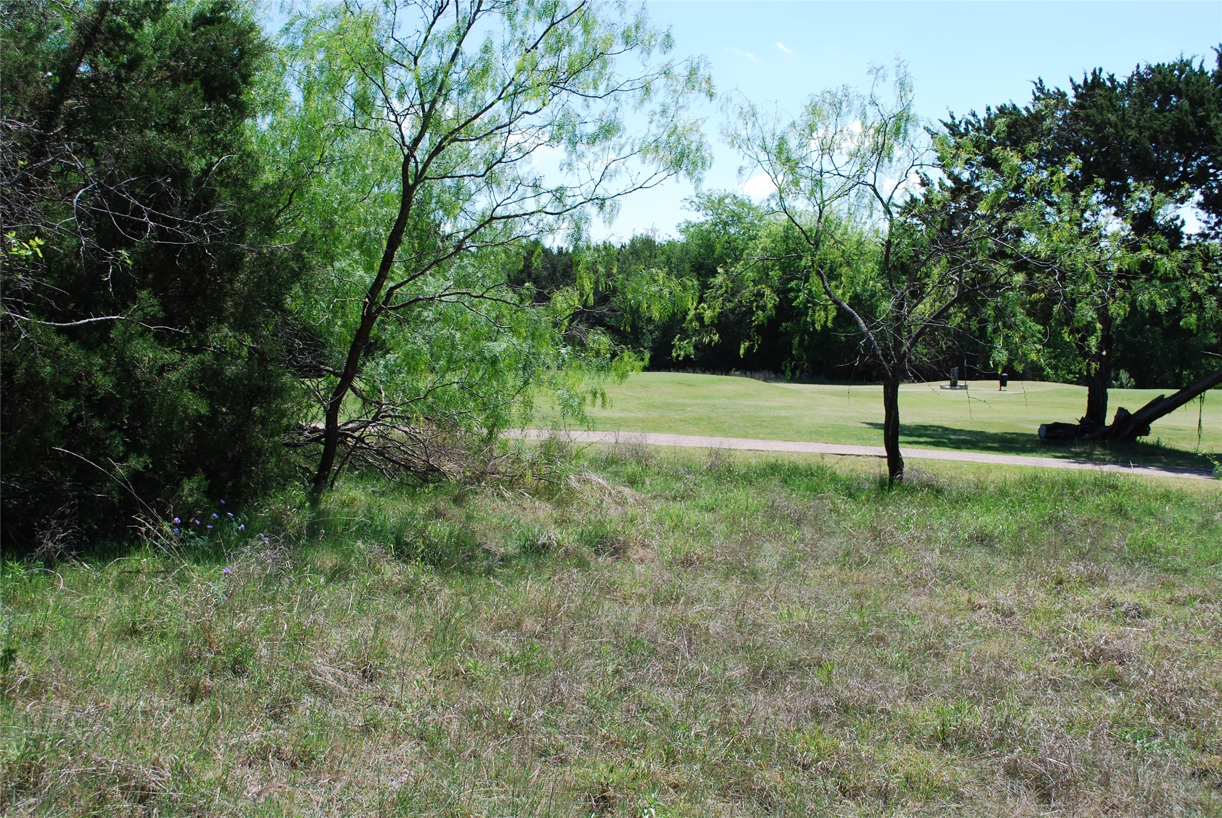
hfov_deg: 49.5
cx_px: 611
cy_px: 409
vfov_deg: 34.3
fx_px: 1325
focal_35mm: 39
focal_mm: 26
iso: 100
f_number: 7.1
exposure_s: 1/200
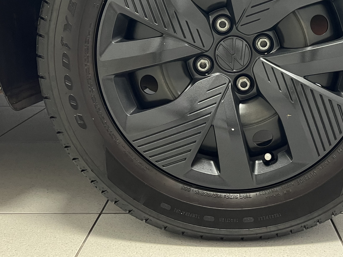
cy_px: 47
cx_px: 220
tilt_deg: -6.1
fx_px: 446
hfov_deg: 41.7
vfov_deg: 31.3
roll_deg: +1.0
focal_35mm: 45
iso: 400
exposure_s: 1/40
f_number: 1.6
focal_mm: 5.1
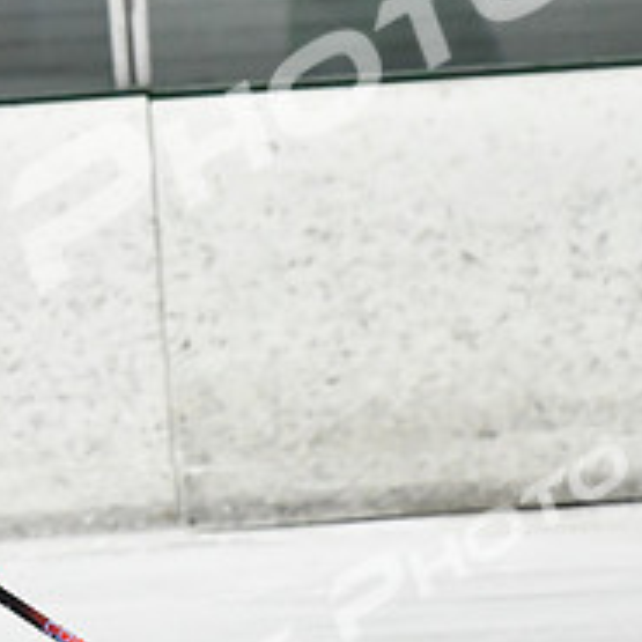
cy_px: 345
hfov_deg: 2.3
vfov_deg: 2.3
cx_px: -180
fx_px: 15905
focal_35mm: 758
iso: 5000
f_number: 2.8
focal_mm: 190
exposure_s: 1/1250
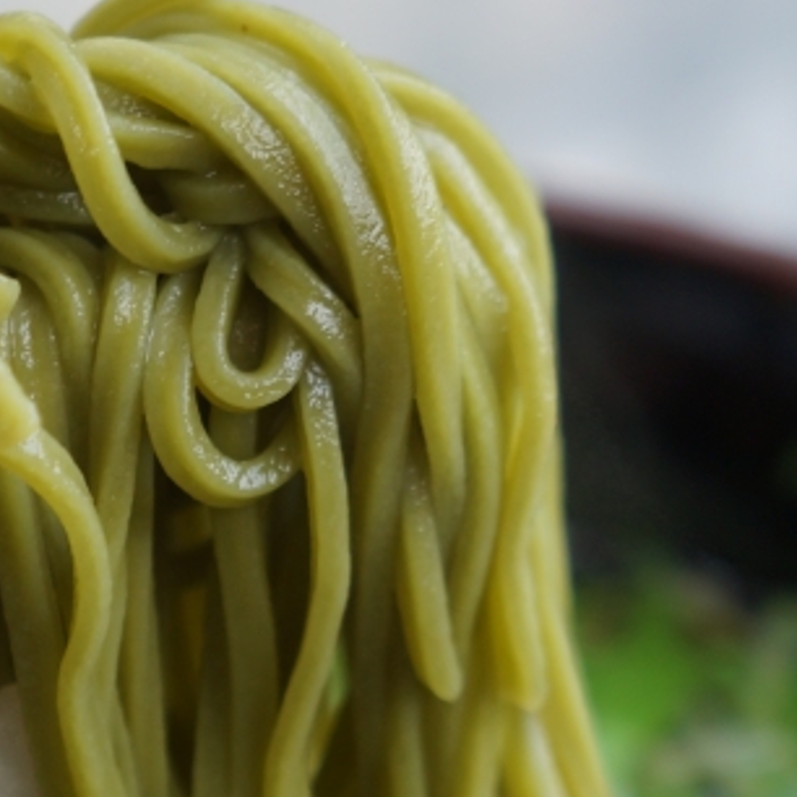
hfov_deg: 13.0
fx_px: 3464
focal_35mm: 133
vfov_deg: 13.1
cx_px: 47
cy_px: 589
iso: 200
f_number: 4.5
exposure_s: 1/80
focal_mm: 32
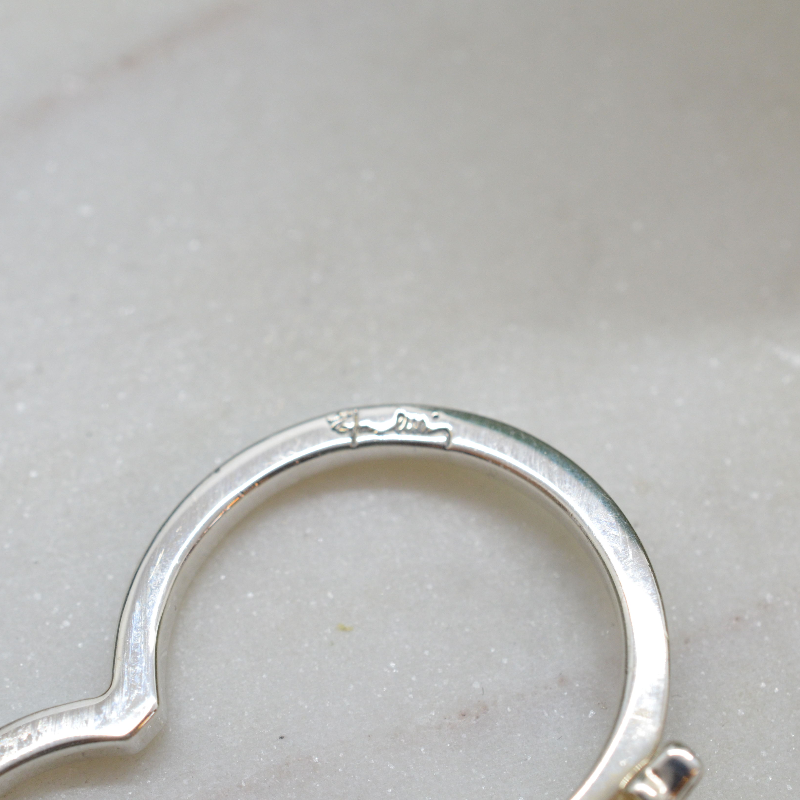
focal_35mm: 77
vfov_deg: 22.5
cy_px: 399
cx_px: 372
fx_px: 2013
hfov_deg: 22.5
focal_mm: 40
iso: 1000
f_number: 9
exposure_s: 1/125
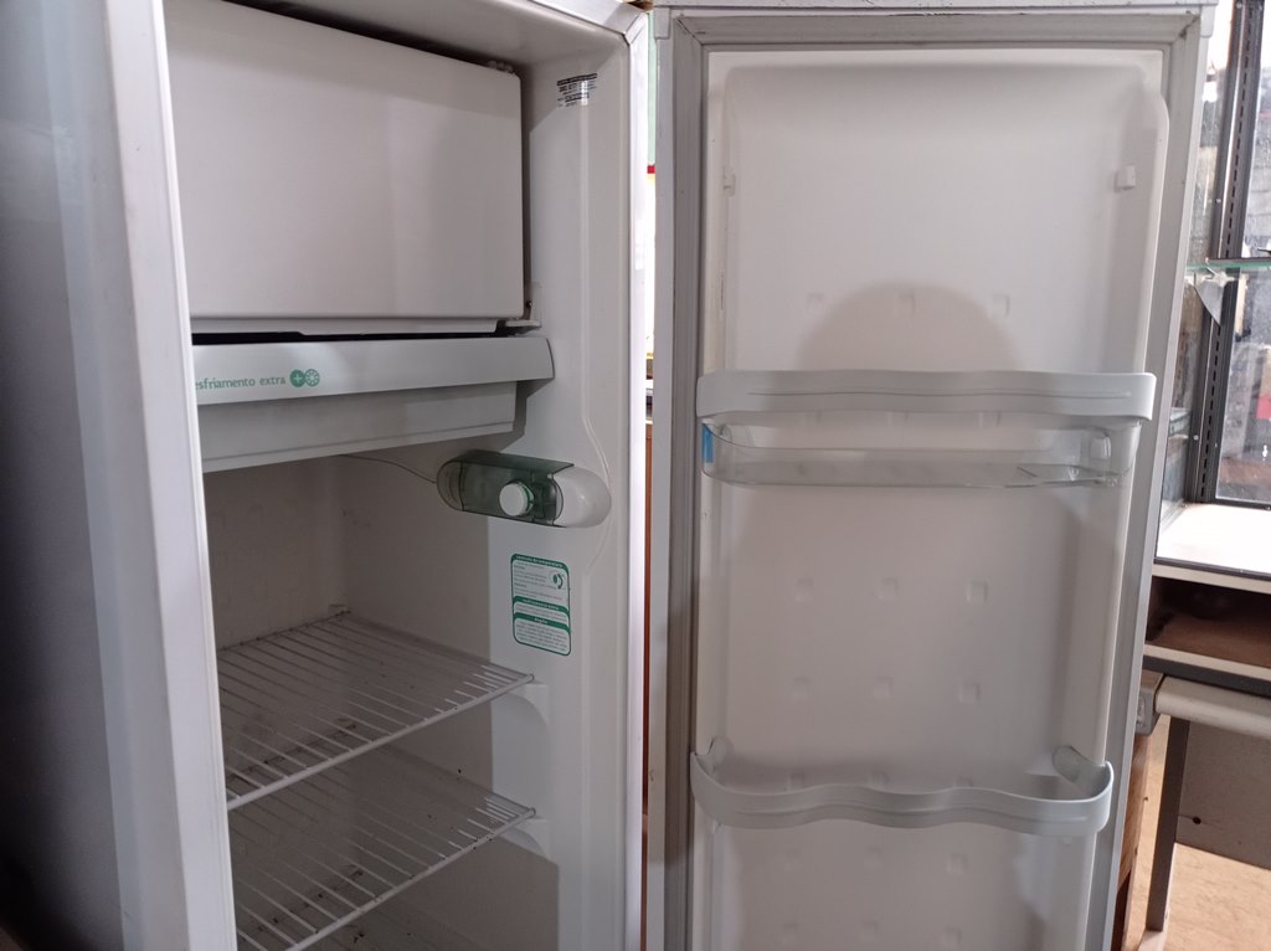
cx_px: 636
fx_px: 1027
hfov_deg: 63.5
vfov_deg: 49.7
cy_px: 476
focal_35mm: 28
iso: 403
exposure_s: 1/30
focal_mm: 4.7
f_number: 1.79
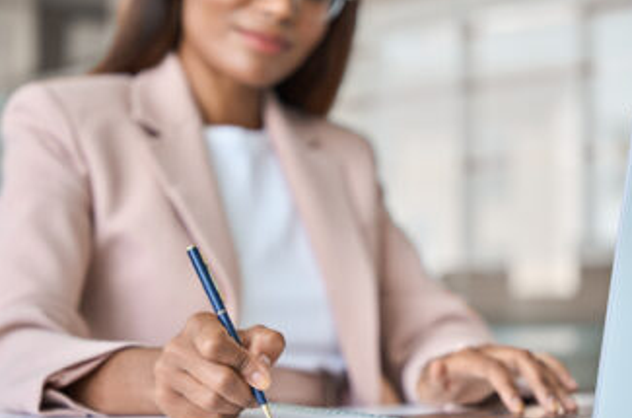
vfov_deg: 15.4
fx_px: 1541
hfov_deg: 23.2
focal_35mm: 88
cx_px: 334
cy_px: 257
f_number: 2.8
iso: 320
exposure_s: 1/320
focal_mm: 70
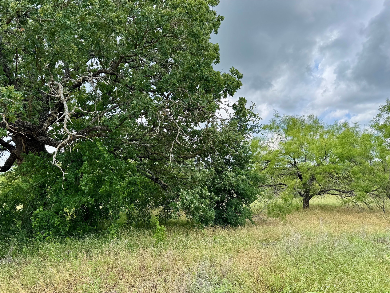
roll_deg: +2.0
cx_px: 195
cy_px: 146
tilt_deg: +7.0
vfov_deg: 56.8
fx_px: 270
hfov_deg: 71.6
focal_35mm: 24
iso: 80
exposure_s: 1/1560
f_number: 1.78
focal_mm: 6.76
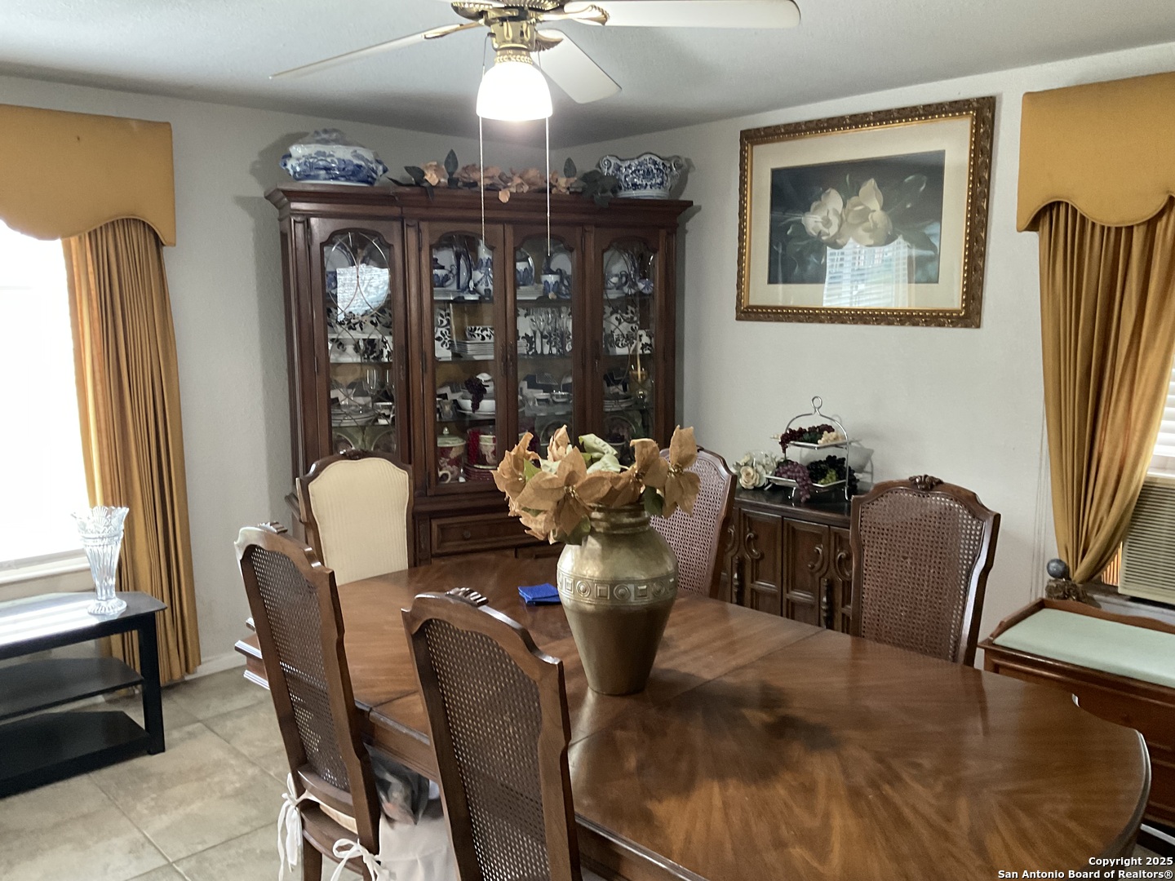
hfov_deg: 61.7
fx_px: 984
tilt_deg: -8.7
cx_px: 588
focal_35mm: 29
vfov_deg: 48.2
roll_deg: +0.5
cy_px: 440
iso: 250
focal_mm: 3
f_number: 1.8
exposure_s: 1/40
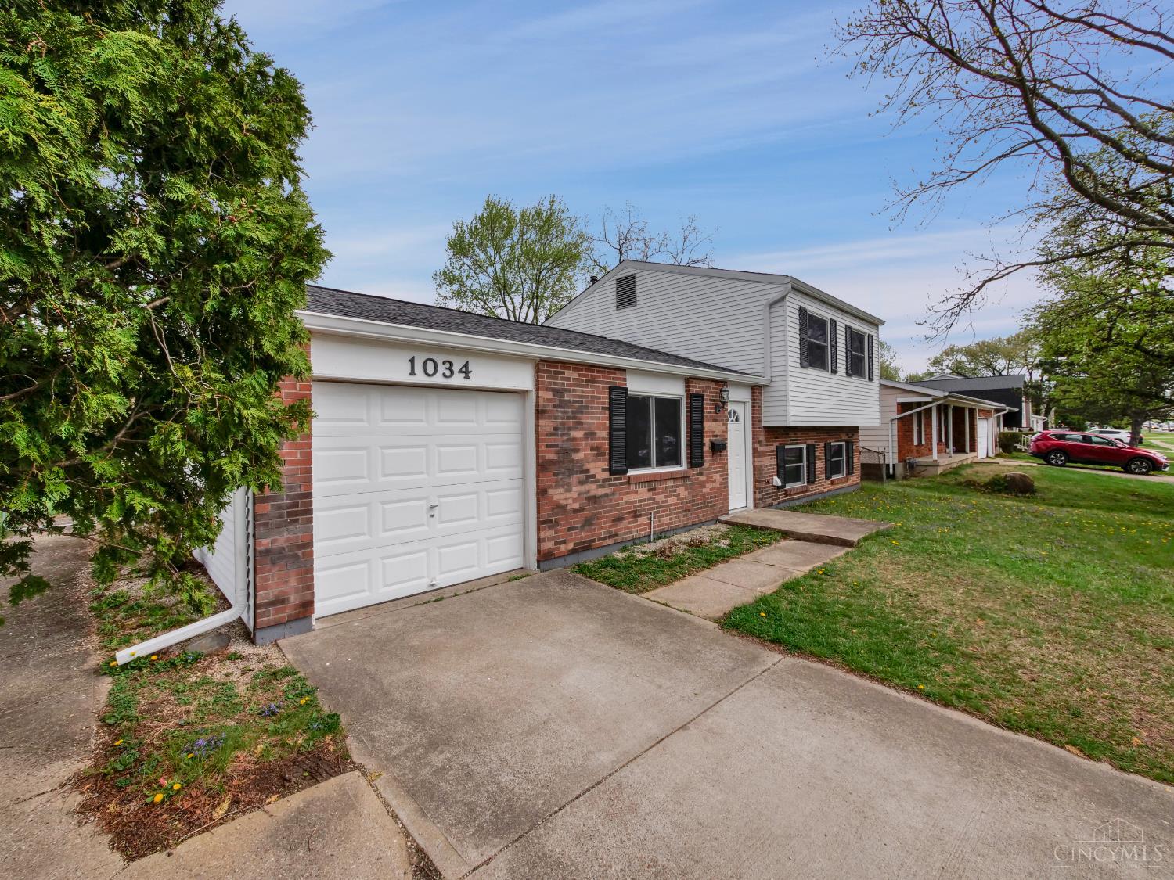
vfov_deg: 85.7
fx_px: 475
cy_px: 440
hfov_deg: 102.1
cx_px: 587
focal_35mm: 14
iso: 200
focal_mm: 7
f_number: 7.1
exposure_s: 1/640
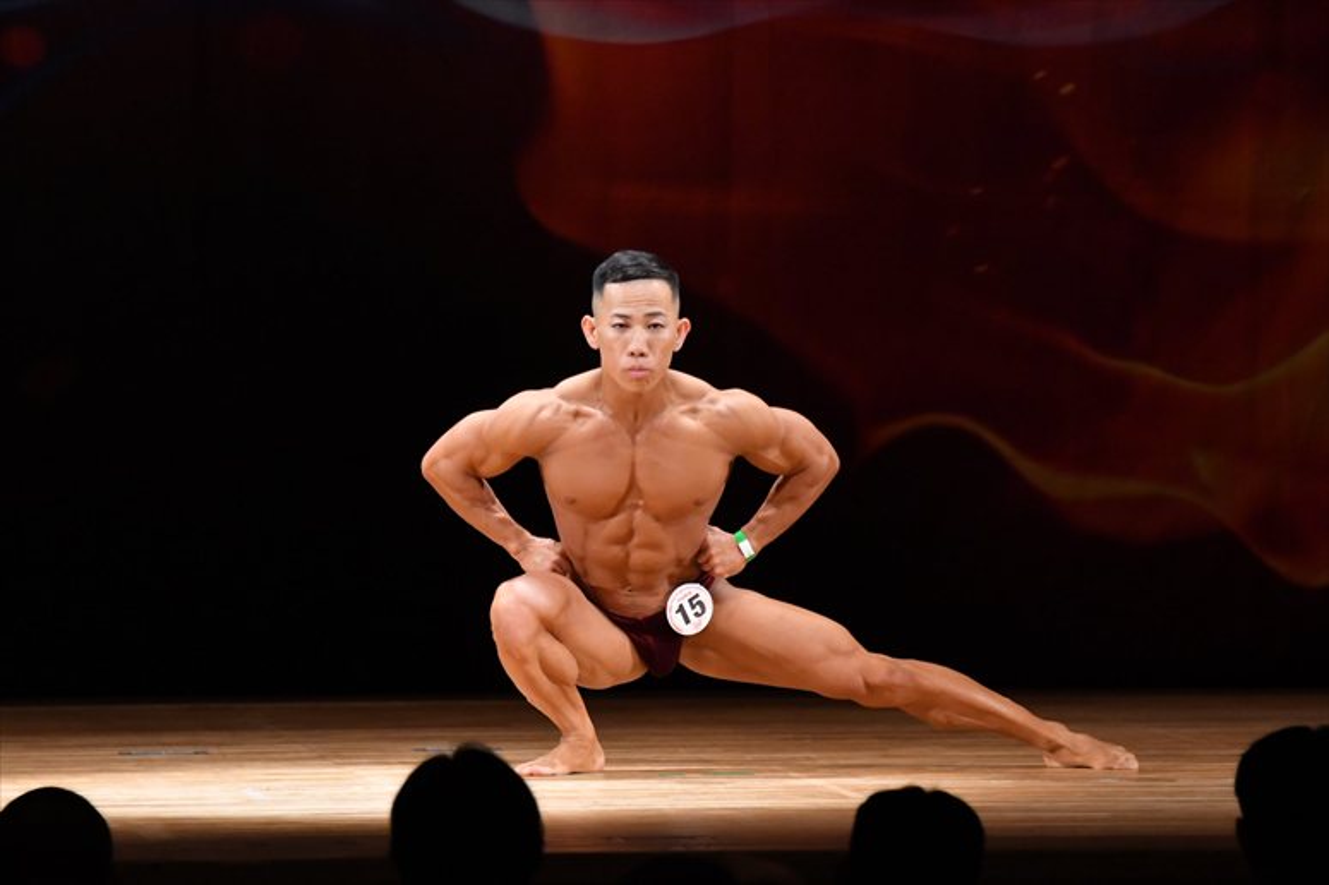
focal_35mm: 300
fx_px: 11070
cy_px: 442
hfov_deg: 6.9
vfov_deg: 4.6
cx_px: 664
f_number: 5.6
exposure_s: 1/400
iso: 4000
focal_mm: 200
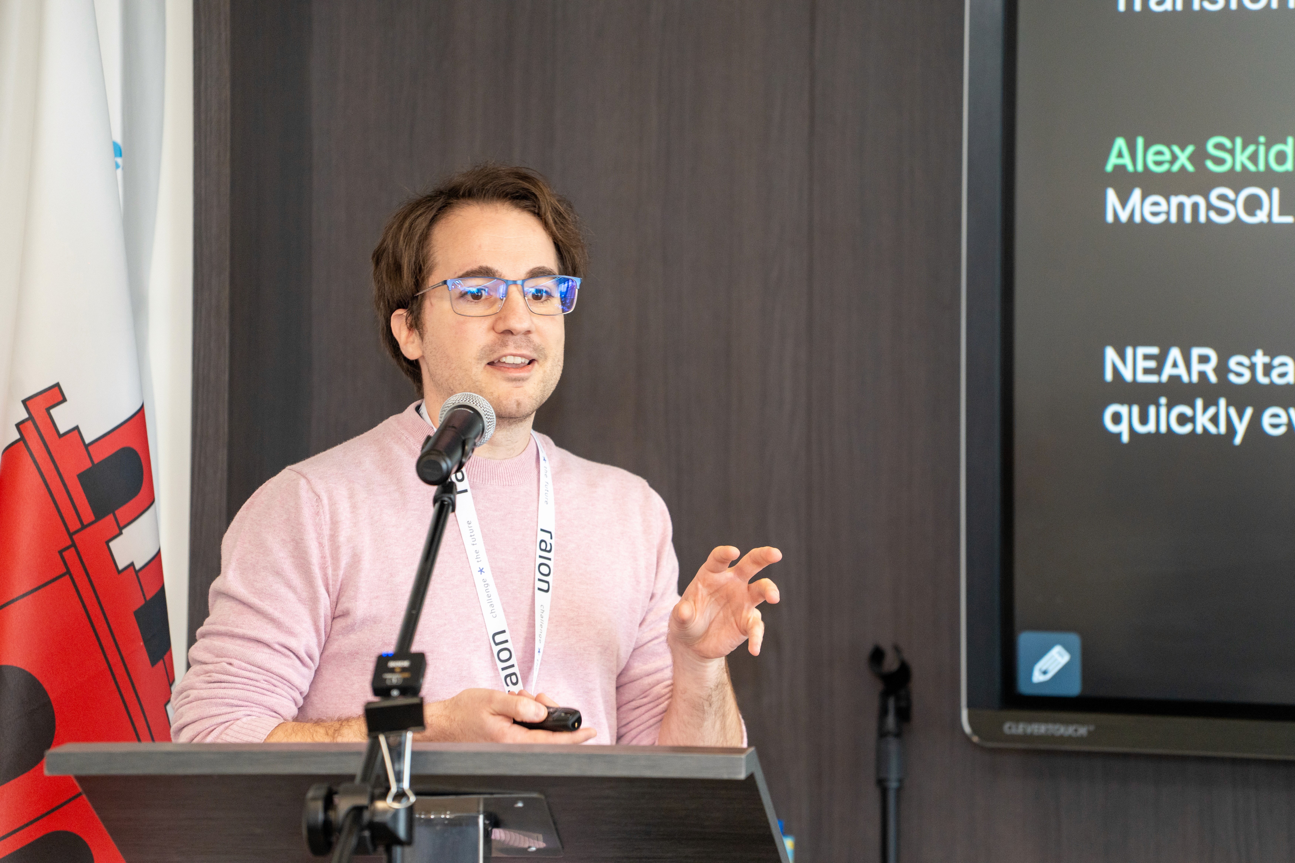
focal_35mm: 200
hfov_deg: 10.3
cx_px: 648
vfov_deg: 6.9
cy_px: 432
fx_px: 7194
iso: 1600
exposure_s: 1/200
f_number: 4
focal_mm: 200
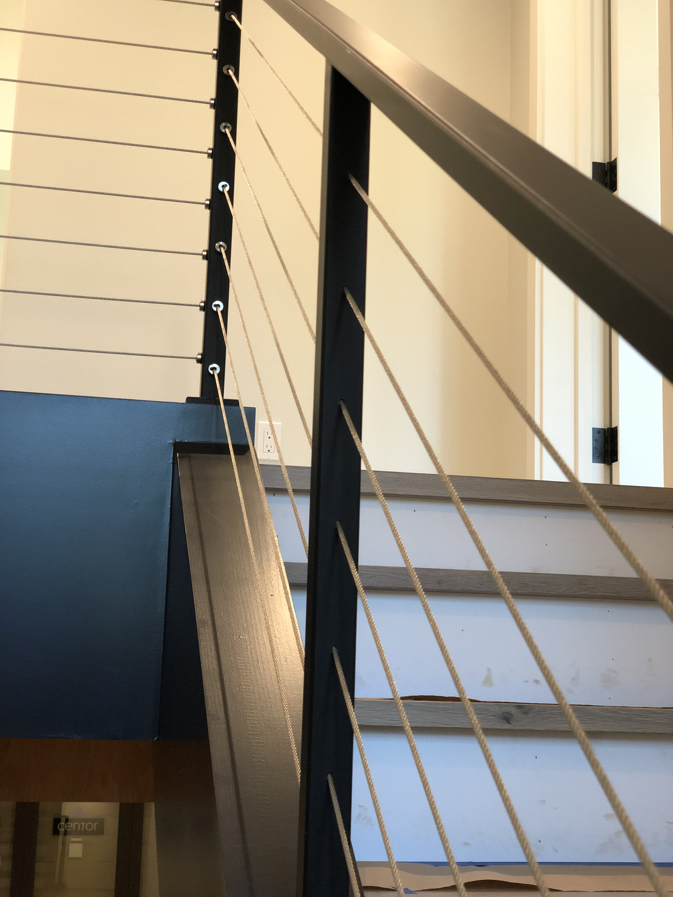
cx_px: 336
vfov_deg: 36.8
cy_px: 448
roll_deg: -1.7
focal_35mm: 52
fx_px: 1348
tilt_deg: +10.1
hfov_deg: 28.0
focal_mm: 6
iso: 125
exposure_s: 1/40
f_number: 2.4
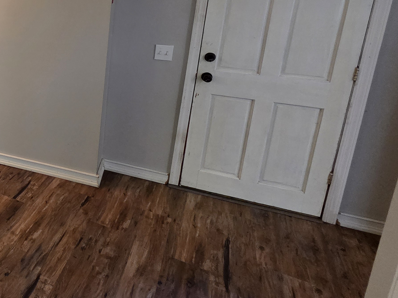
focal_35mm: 29
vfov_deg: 45.6
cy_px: 56
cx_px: -38
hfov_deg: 46.0
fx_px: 333
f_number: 2.2
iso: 400
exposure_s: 1/60
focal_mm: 2.2
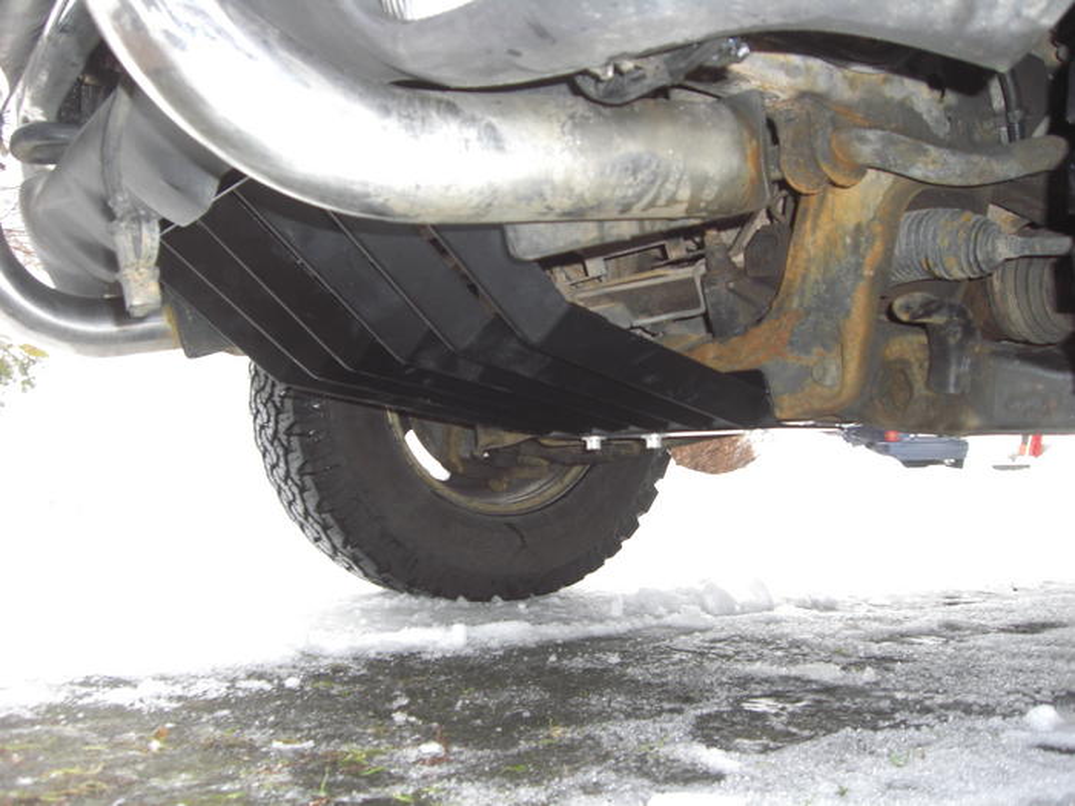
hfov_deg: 49.0
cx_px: 538
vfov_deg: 37.7
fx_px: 1180
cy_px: 403
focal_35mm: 38
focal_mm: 6.2
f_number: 2.7
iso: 100
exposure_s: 1/125
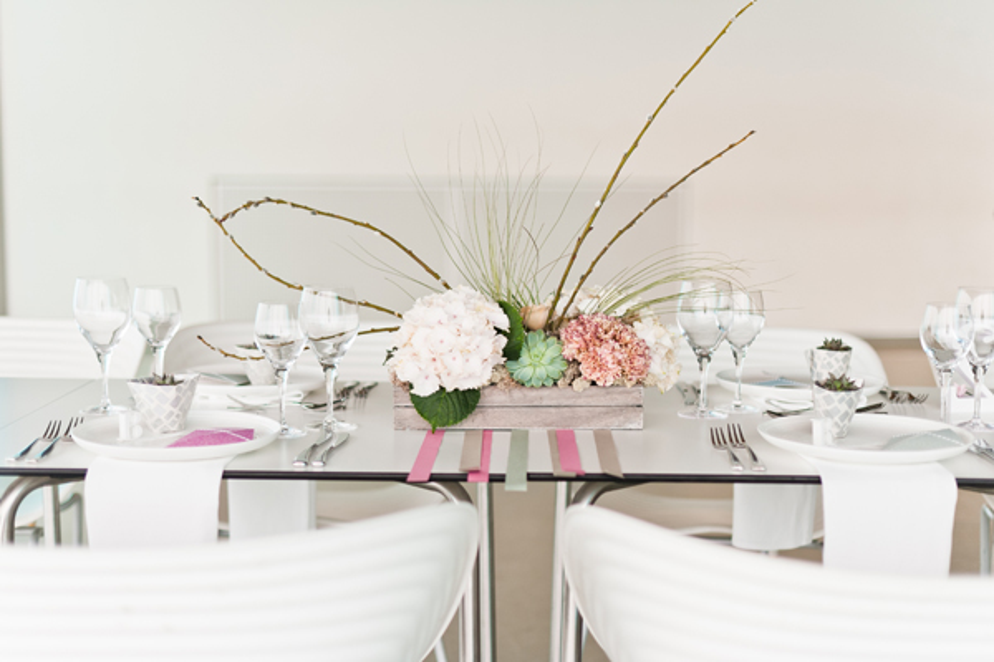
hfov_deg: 39.6
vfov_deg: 27.0
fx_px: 1380
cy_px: 331
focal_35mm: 50
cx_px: 497
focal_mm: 50
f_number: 2
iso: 200
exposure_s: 1/500
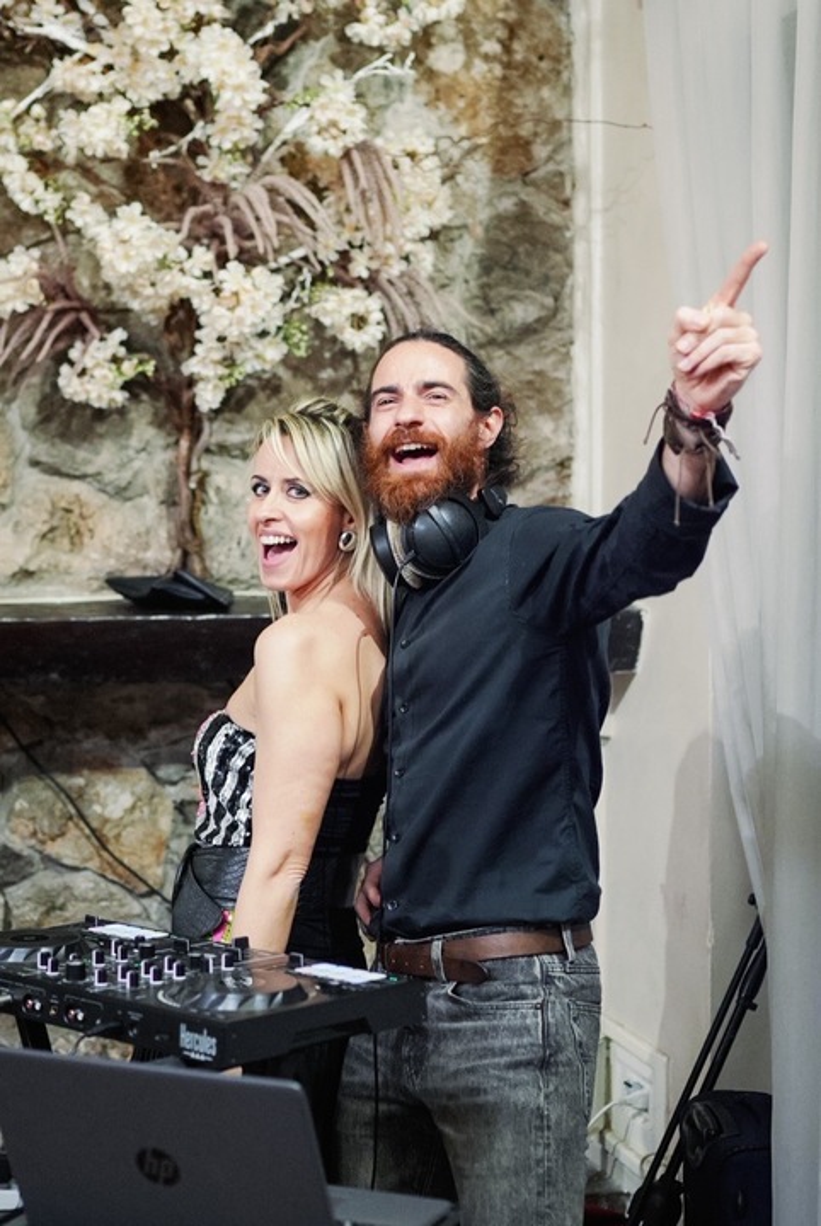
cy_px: 613
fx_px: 1774
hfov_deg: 26.1
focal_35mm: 52
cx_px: 410
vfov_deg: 38.1
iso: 2500
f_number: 2
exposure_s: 1/200
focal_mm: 35
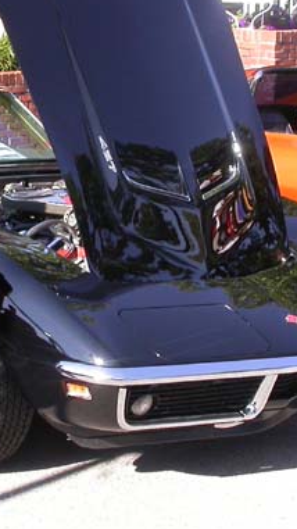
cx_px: 67
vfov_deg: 24.4
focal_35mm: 87
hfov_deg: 13.8
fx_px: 1219
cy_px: 221
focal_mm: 7.85
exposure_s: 1/140
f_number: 5.3
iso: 100
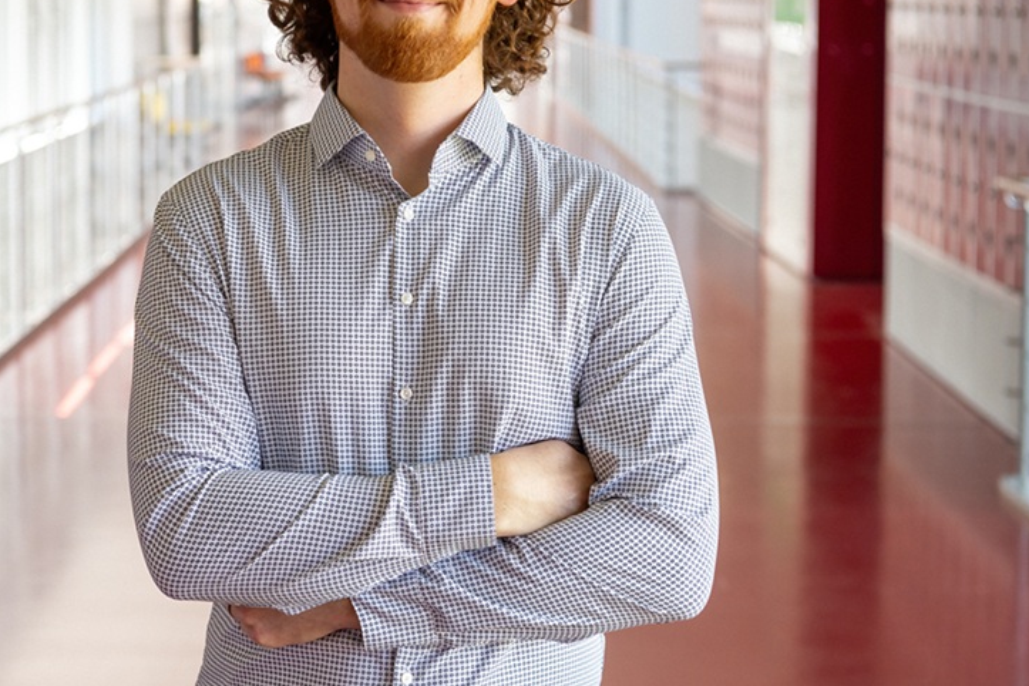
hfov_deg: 25.6
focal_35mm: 79
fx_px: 2258
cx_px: 395
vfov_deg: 17.2
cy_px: 200
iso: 400
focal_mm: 55
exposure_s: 1/200
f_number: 4
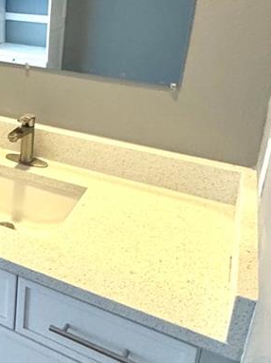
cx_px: -46
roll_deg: +0.4
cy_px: 98
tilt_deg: -16.4
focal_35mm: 44
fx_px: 460
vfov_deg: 41.9
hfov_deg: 28.9
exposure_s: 1/60
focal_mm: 2.22
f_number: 2.2
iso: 500
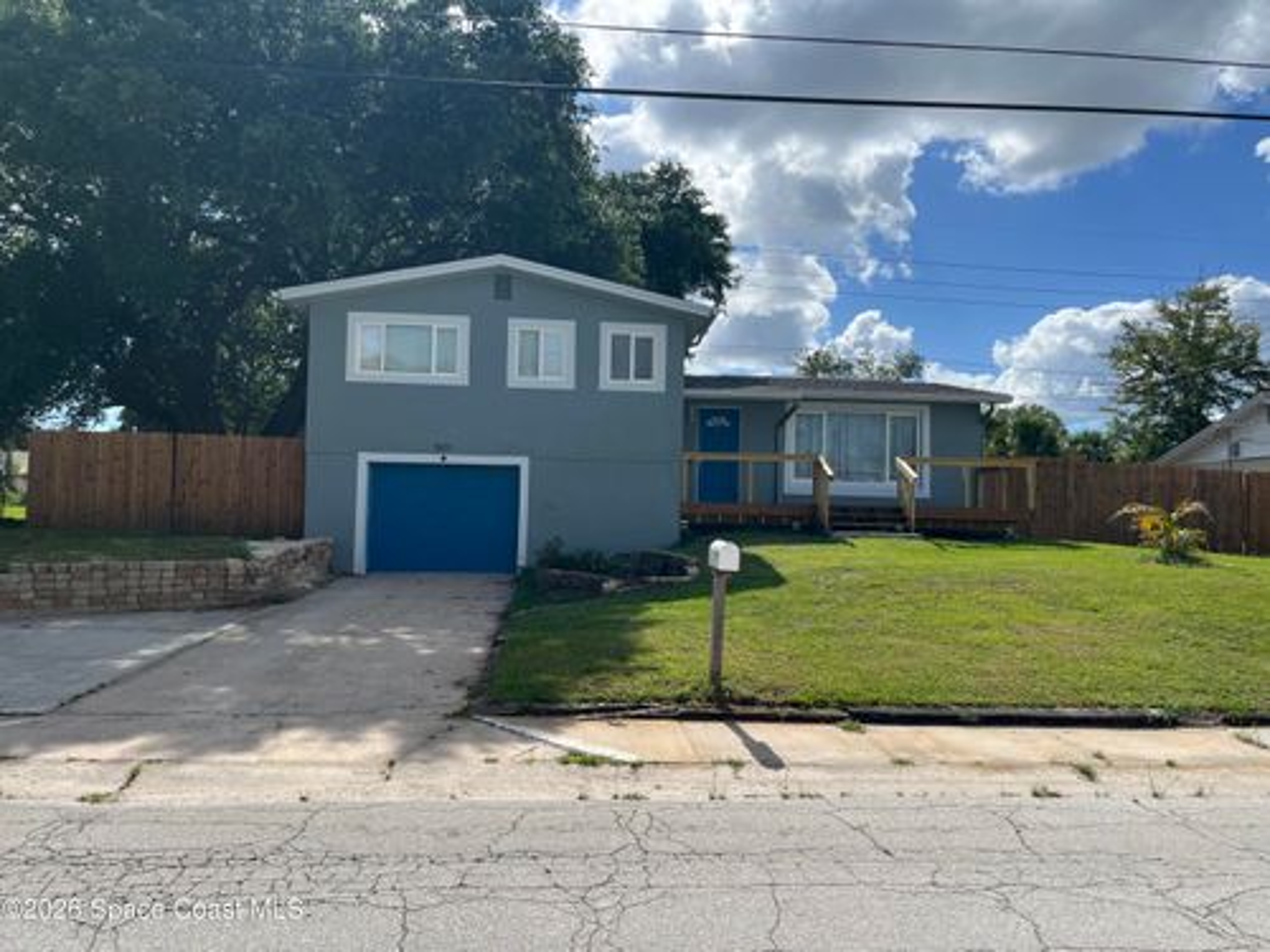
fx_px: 954
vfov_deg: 53.1
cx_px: 635
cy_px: 476
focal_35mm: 26
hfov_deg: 67.3
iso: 50
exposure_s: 1/5076
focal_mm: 5.1
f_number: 1.6
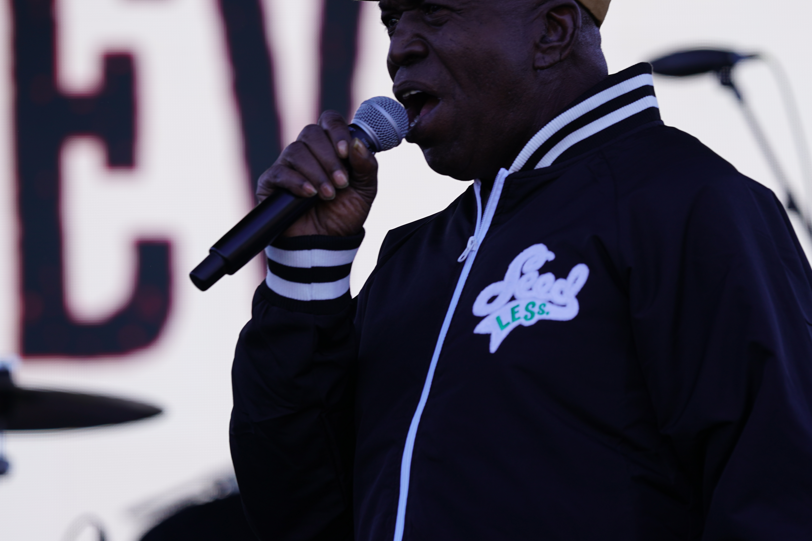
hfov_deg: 7.2
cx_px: 467
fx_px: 6495
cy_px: 196
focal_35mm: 288
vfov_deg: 4.8
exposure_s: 1/250
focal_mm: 200
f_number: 4.5
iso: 100
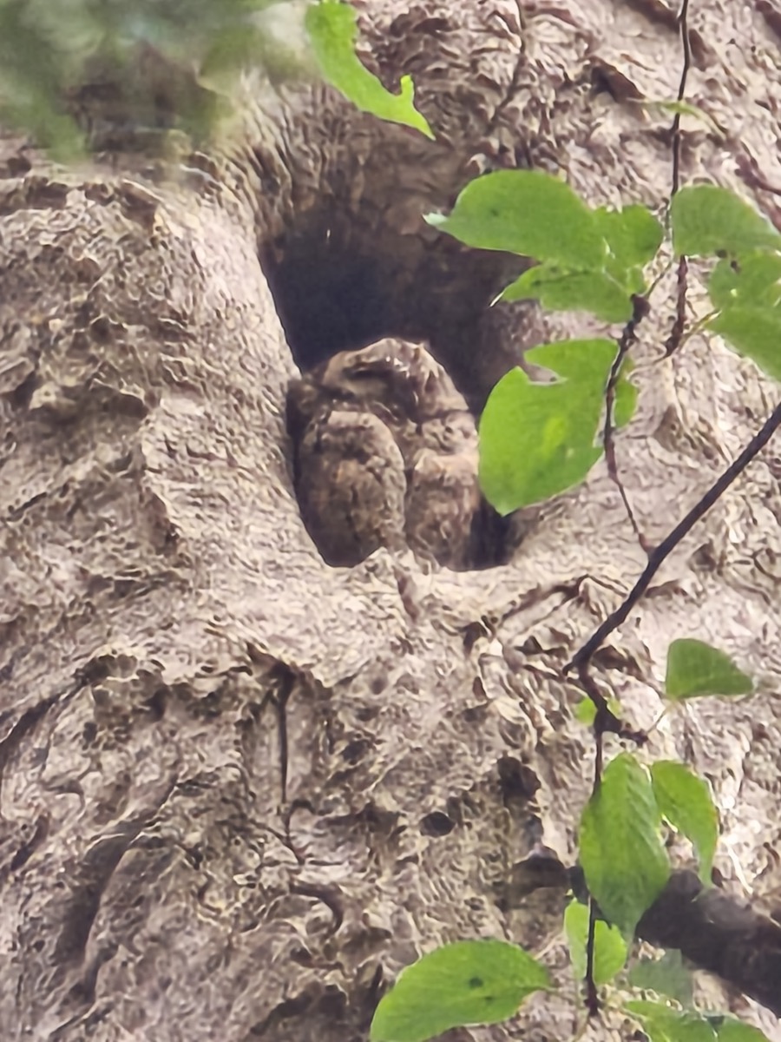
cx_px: 390
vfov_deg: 2.8
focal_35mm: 720
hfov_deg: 2.1
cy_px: 521
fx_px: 21659
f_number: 2
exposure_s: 1/99.9
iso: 800
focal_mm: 8.8
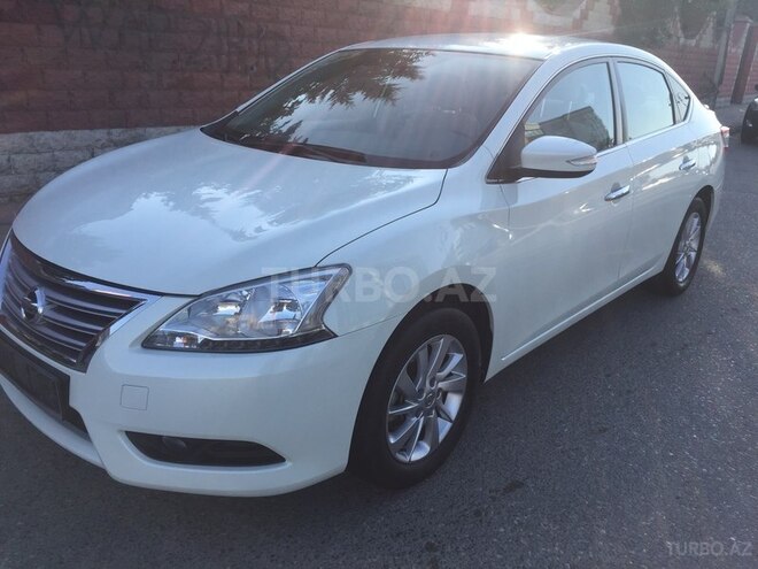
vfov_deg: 48.2
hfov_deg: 61.7
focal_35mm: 29
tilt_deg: -20.8
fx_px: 635
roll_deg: -5.4
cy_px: 284
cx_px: 379
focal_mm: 4.15
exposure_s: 1/746
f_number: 2.2
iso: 32
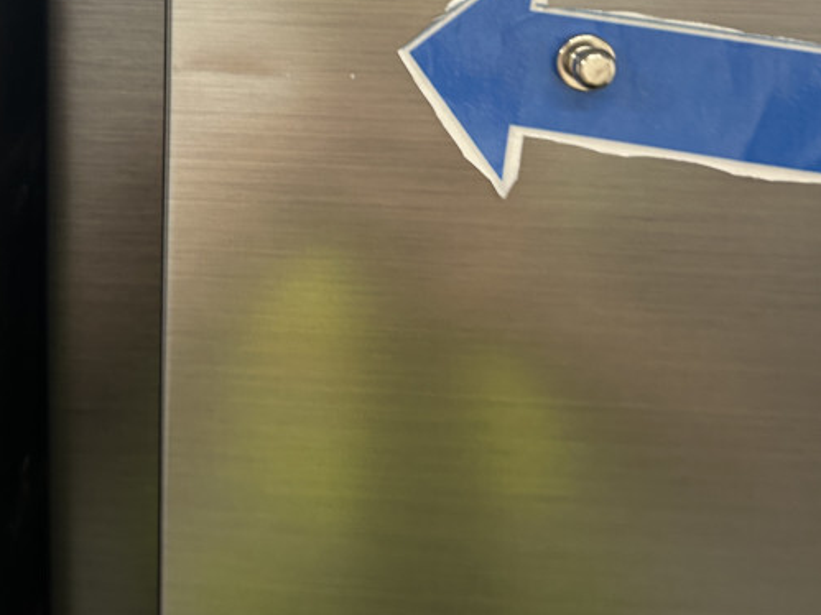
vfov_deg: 32.6
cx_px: 336
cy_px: 59
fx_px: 996
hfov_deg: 44.6
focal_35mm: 42
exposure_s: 1/50
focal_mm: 5.7
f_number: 1.5
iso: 100
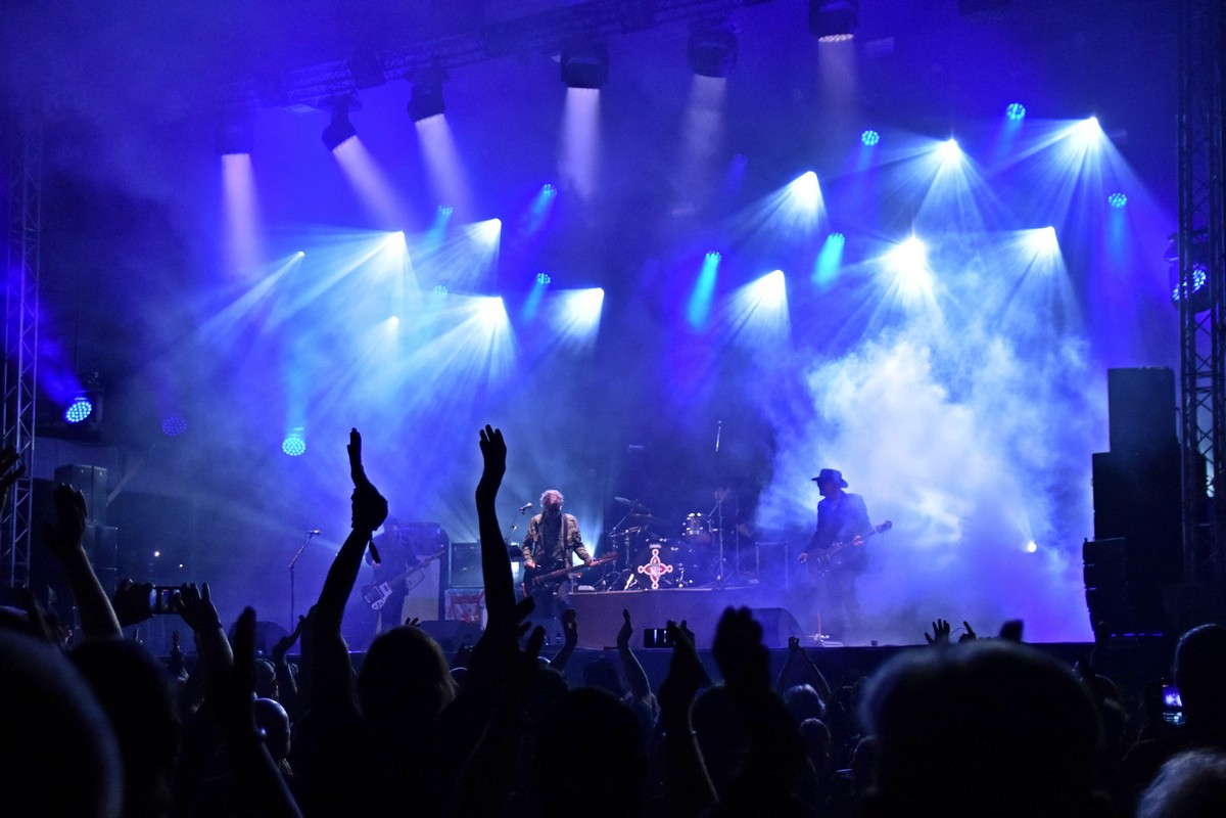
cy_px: 409
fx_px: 1481
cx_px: 613
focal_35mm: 44
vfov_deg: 30.8
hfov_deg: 45.0
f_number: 2.8
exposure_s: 1/2000
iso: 3200
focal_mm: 29
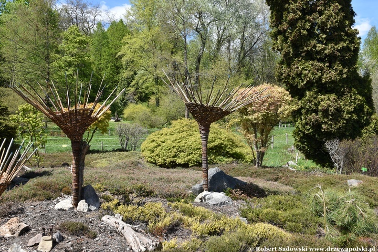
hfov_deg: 55.1
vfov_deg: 38.4
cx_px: 189
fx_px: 362
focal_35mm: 34
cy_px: 126
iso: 200
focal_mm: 23
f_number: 8
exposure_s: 1/320
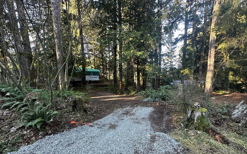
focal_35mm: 15
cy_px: 92
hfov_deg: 101.5
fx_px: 101
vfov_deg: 74.0
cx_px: 122
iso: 250
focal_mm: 2.22
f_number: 2.2
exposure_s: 1/99
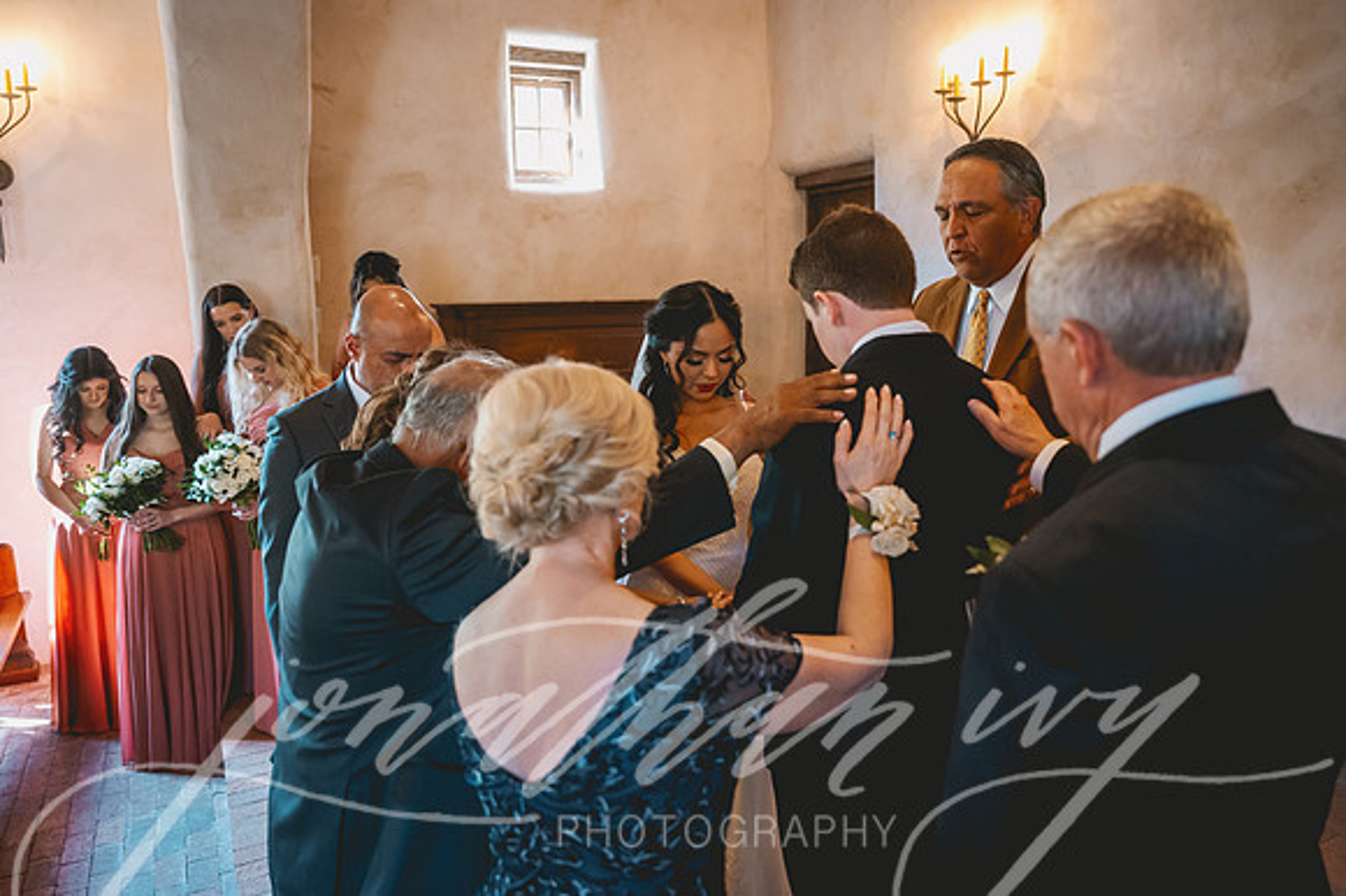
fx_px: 1028
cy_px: 448
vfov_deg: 47.1
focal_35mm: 28
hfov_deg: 66.4
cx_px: 673
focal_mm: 27.5
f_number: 2.8
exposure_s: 1/160
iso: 3200
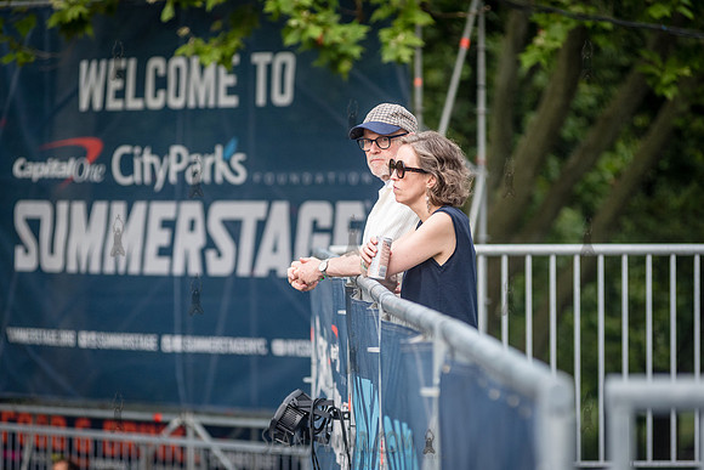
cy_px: 235
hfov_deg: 11.3
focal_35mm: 182
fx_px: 3569
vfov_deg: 7.5
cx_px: 352
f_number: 4
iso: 1000
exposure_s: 1/800
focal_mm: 170
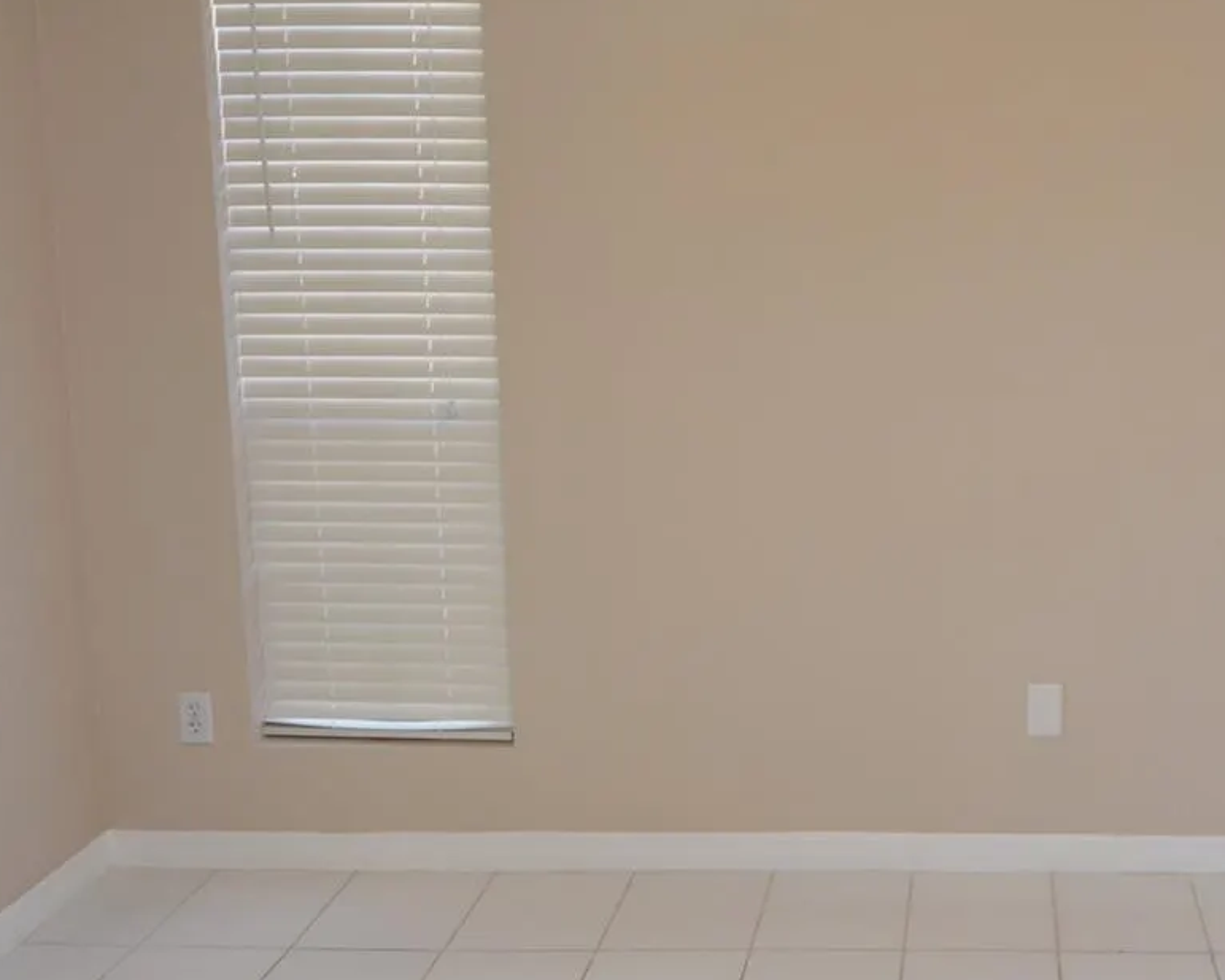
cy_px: 377
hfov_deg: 49.2
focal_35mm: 35
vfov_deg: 42.0
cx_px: 942
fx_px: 1269
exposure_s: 1/80
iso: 400
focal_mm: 12
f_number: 4.5
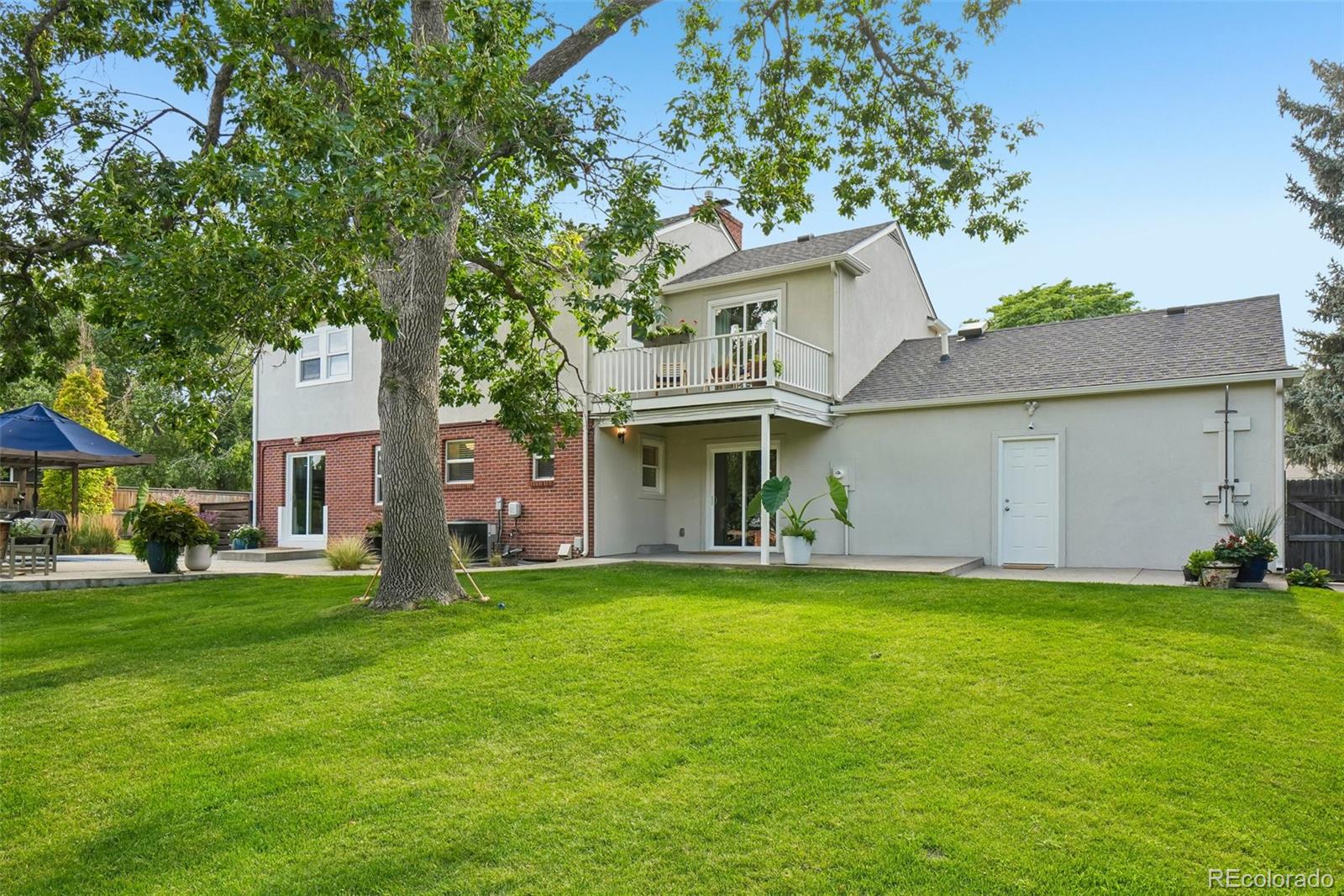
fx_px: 840
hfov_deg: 77.3
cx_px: 672
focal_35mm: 22
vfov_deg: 56.1
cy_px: 448
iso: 400
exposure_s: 1/125
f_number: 8
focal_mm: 15
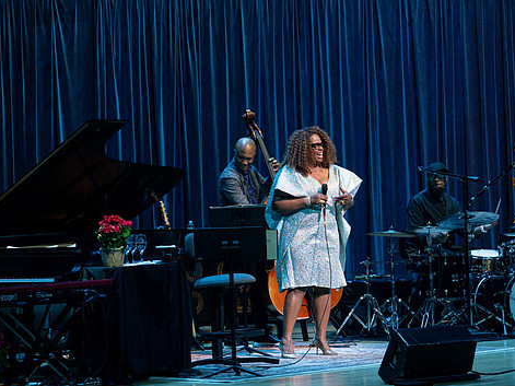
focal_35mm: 163
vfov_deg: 9.1
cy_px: 171
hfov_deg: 12.1
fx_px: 2424
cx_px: 282
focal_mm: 122
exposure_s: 1/250
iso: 2500
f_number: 6.3
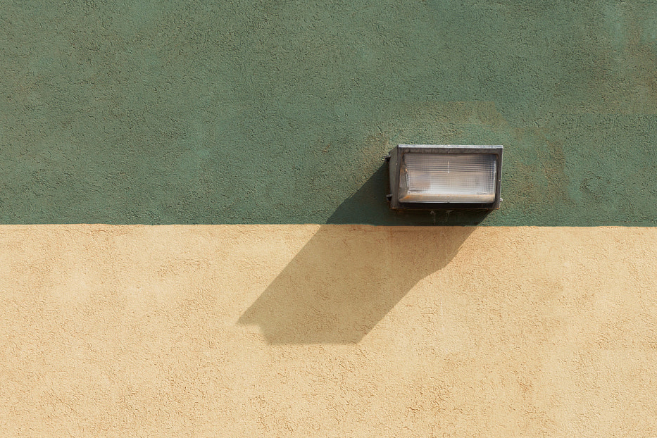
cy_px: 338
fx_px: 2190
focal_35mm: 120
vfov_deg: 11.4
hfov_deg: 17.0
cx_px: 174
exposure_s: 1/250
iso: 100
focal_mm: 70
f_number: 7.1
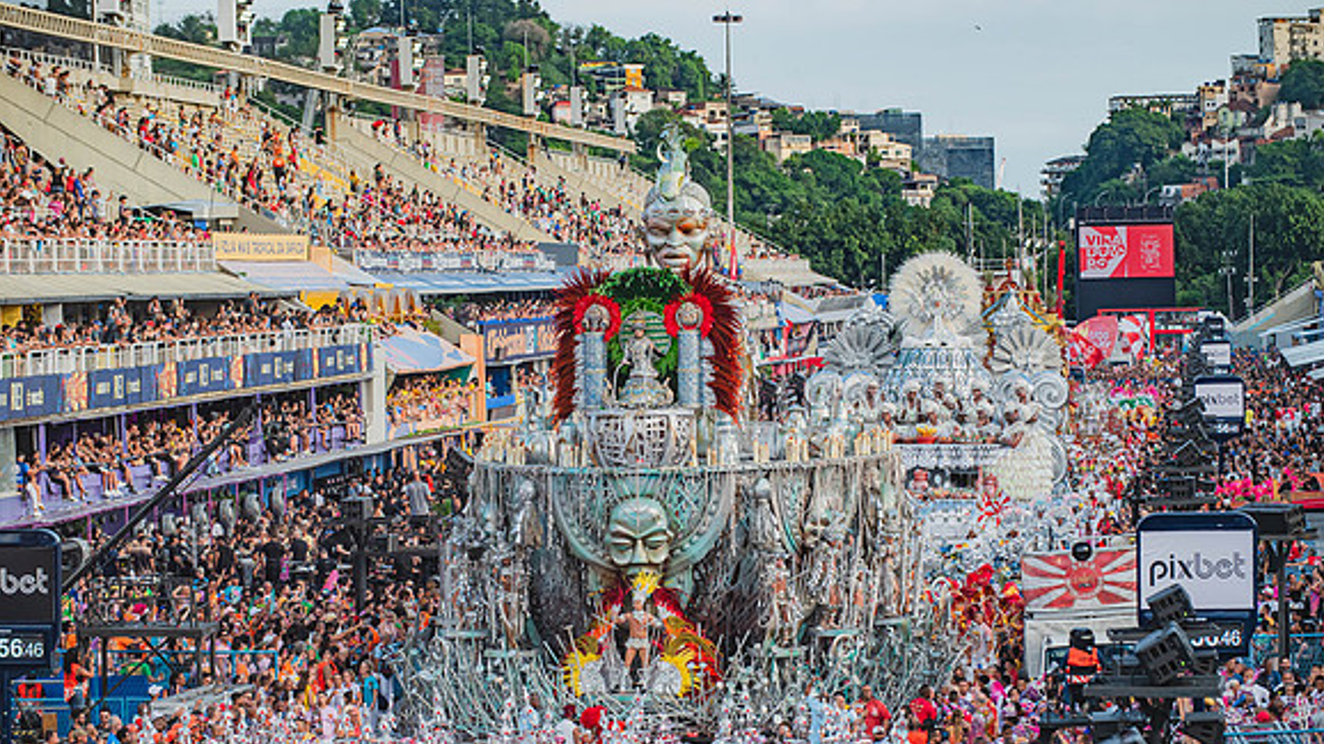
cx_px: 662
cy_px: 425
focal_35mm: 142
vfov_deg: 8.5
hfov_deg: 15.1
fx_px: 4985
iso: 200
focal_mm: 135
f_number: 5.6
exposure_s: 1/1600
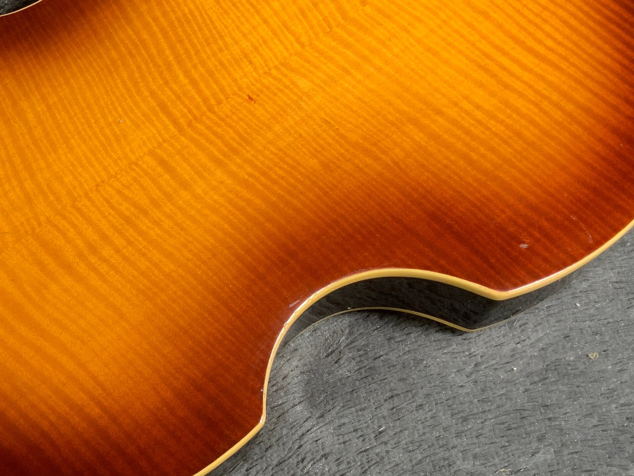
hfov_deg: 30.5
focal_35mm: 61
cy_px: 186
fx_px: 1117
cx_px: 86
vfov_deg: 24.0
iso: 32
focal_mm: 3
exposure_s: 1/104
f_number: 1.8
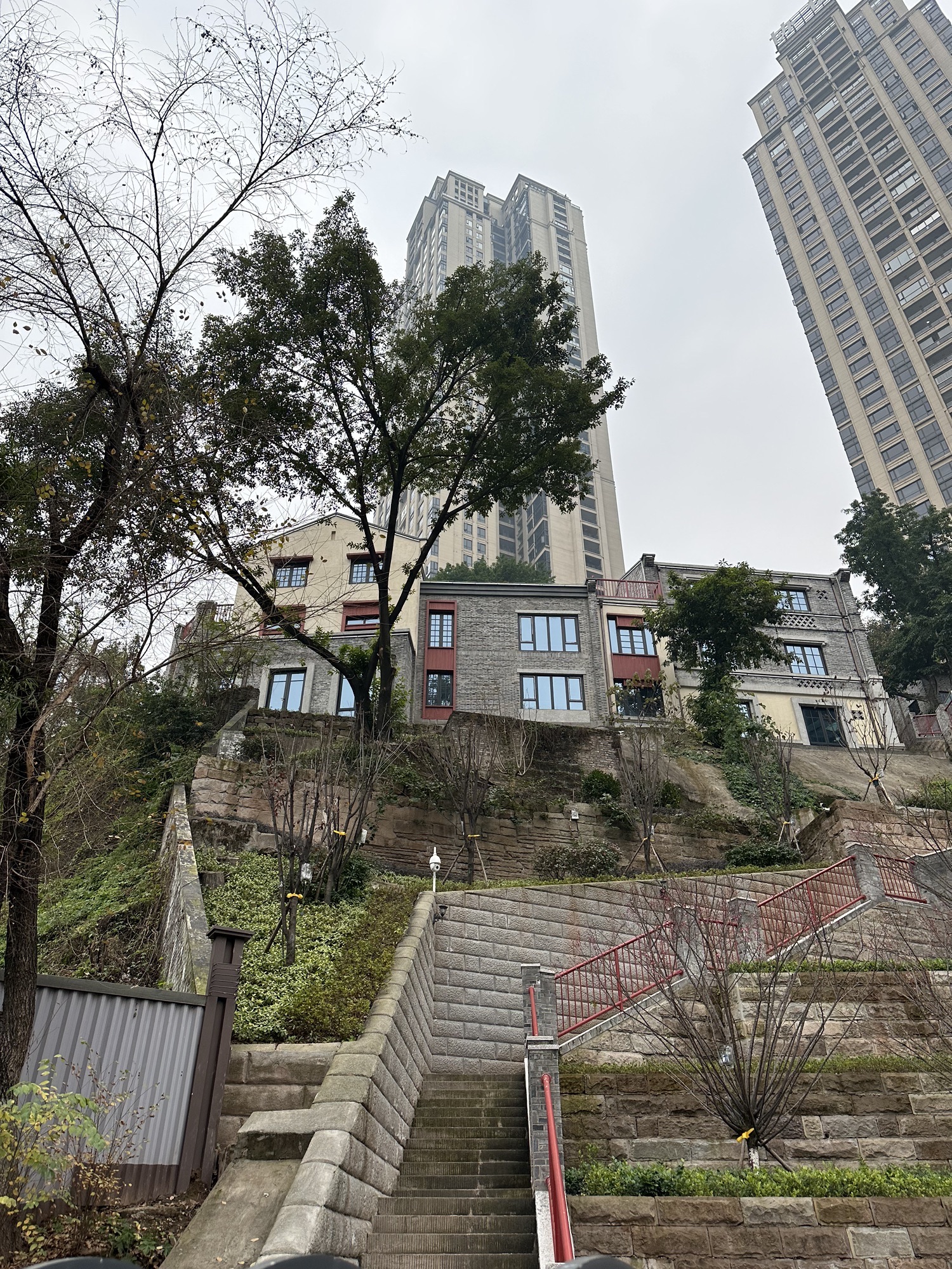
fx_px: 880
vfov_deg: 71.6
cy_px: 634
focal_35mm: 24
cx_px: 476
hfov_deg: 56.8
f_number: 1.78
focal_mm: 6.86
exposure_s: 1/1083
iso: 80
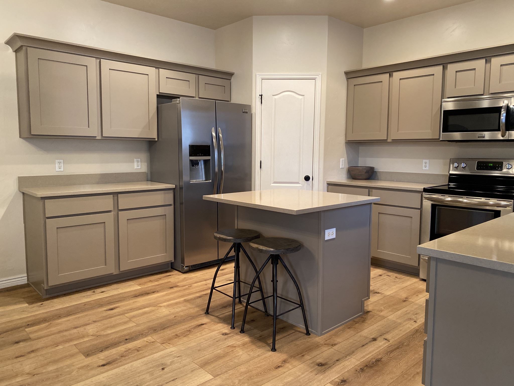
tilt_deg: -5.9
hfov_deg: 67.3
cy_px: 193
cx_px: 257
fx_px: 386
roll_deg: -0.4
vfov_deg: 53.1
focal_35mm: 26
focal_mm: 4.25
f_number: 1.8
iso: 320
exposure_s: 1/60
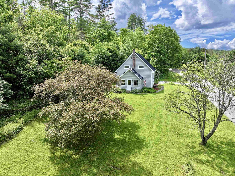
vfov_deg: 56.8
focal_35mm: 24
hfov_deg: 71.6
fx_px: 163
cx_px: 118
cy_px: 88
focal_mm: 12.29
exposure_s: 1/2500
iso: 180
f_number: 2.8
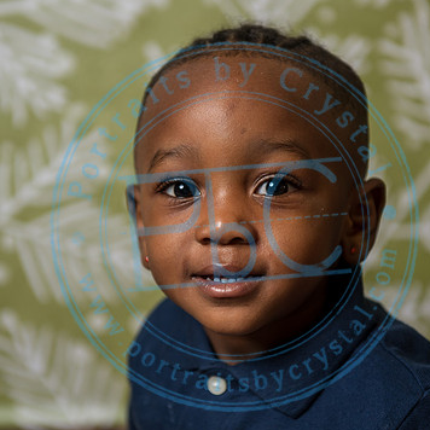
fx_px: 1363
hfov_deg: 17.9
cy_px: 226
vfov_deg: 17.9
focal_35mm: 97
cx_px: 225
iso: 200
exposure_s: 1/200
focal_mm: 70
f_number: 4
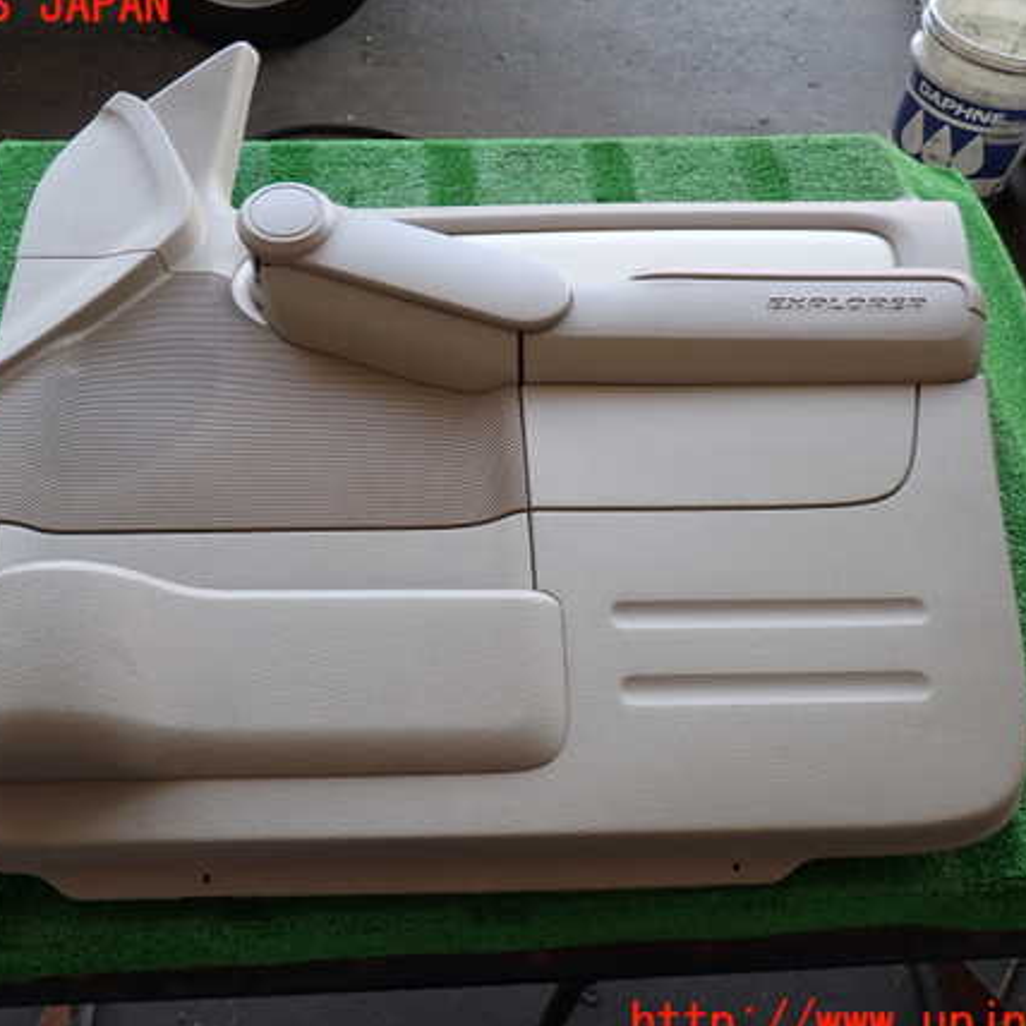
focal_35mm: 31
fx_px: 1040
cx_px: 453
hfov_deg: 52.4
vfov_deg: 52.5
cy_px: 515
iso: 125
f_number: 2
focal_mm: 4.5
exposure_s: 1/60
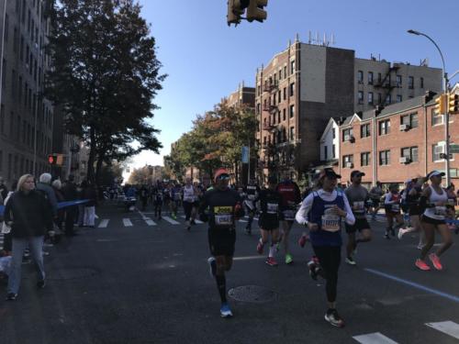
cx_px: 230
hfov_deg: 63.4
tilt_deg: +4.2
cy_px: 172
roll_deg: -1.1
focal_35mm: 28
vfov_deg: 49.7
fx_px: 371
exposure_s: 1/1408
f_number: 1.8
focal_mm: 3.99
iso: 20
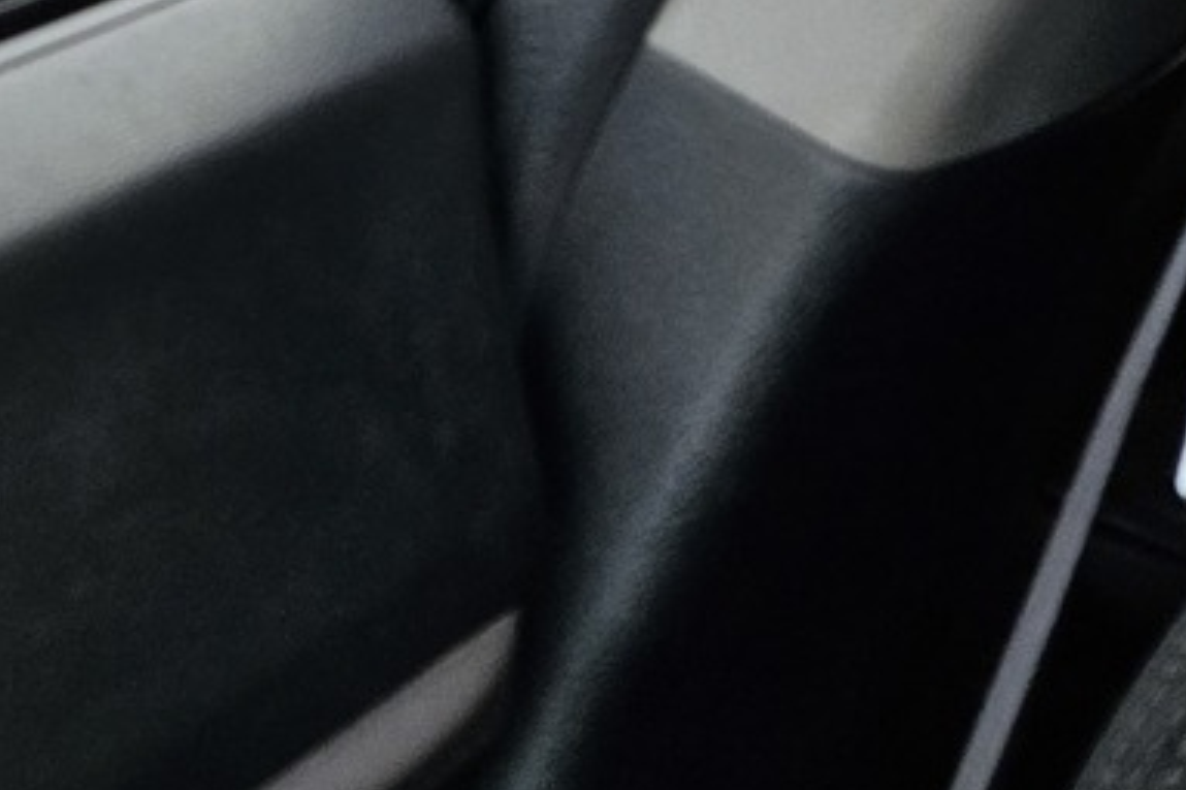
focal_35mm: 75
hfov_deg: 25.6
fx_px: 2470
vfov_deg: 15.3
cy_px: -703
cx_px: -6
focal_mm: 5.4
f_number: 1.8
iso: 100
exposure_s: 1/180
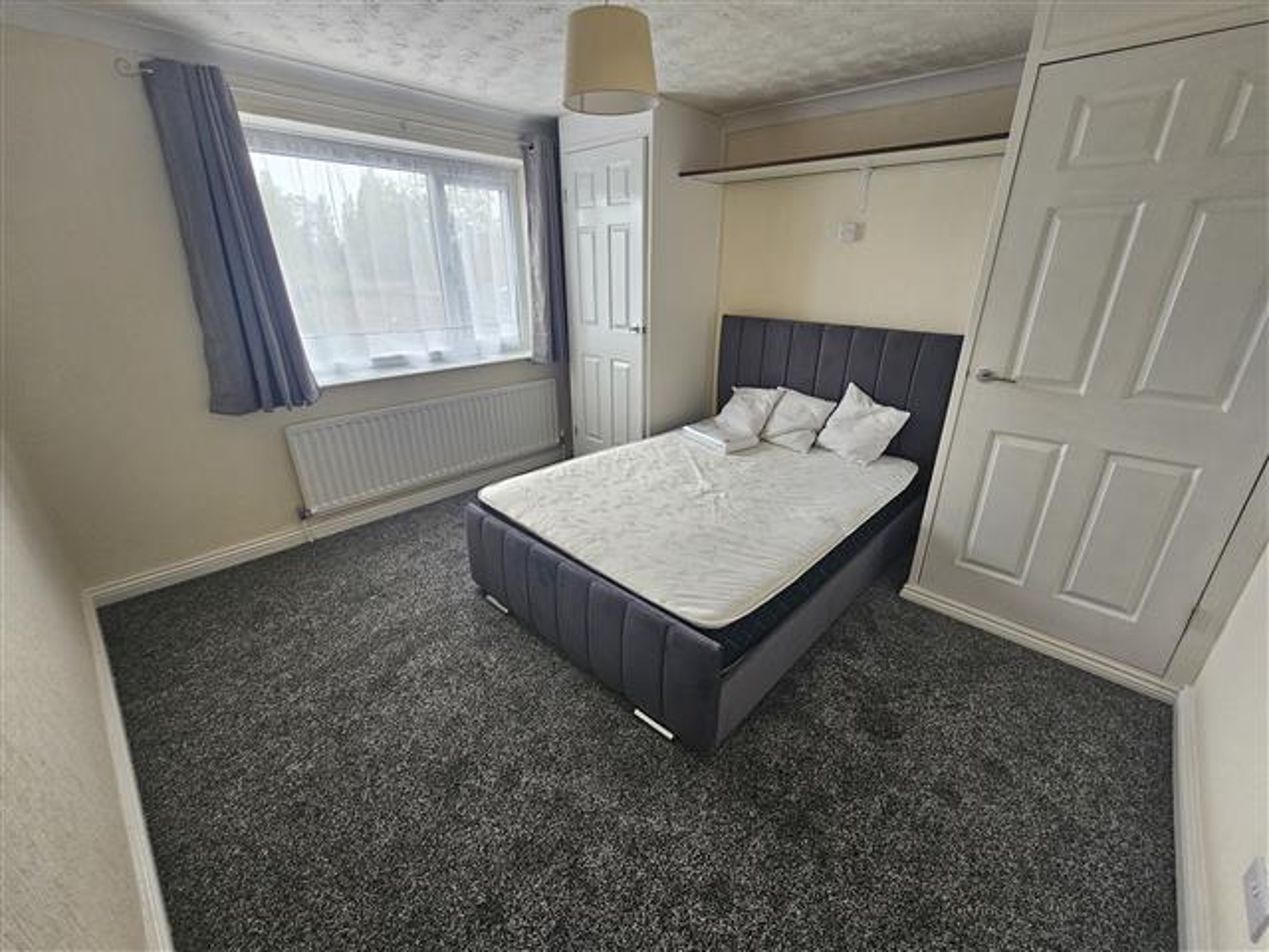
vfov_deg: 89.9
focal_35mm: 13
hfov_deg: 106.2
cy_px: 476
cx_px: 634
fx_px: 477
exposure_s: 1/71
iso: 160
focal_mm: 2.2
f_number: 2.2
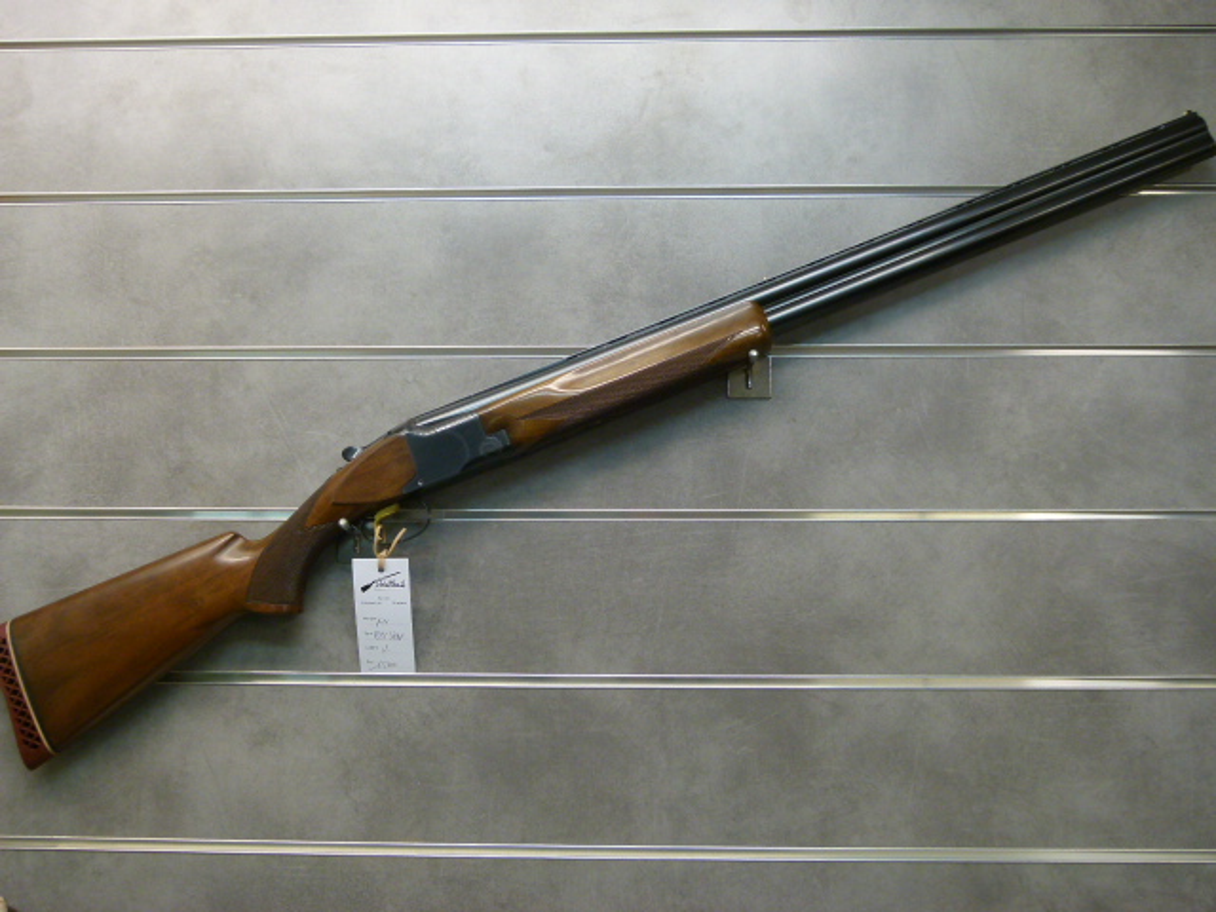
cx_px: 608
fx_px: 1194
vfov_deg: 41.8
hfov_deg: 54.0
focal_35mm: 34
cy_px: 456
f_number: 3
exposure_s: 1/60
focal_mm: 6.2
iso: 160
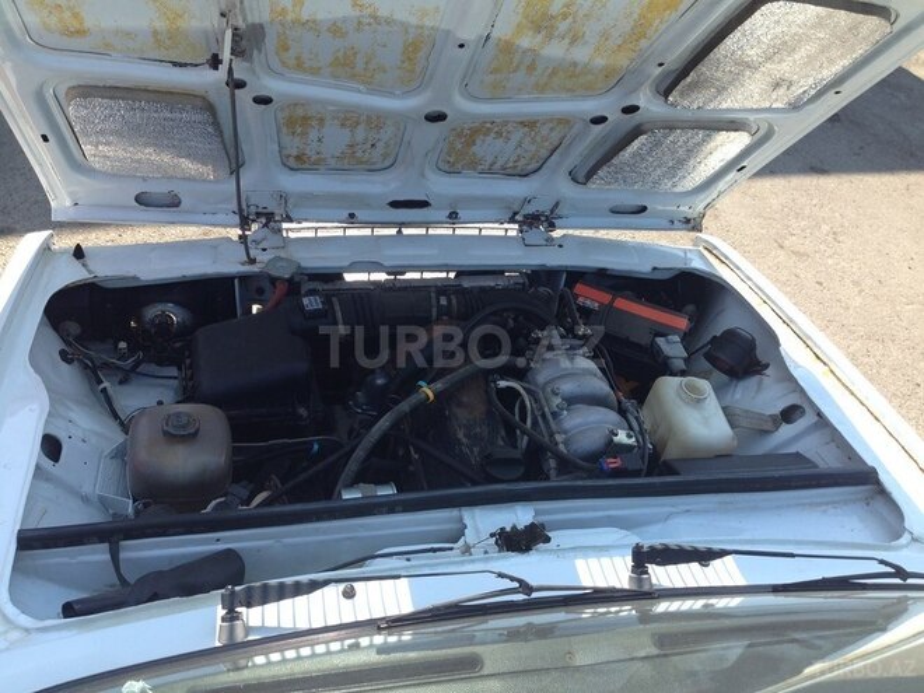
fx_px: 881
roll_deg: -10.4
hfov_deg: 55.4
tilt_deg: -41.8
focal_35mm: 33
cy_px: 346
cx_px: 462
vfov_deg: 42.9
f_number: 2.4
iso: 50
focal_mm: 4.12
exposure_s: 1/661
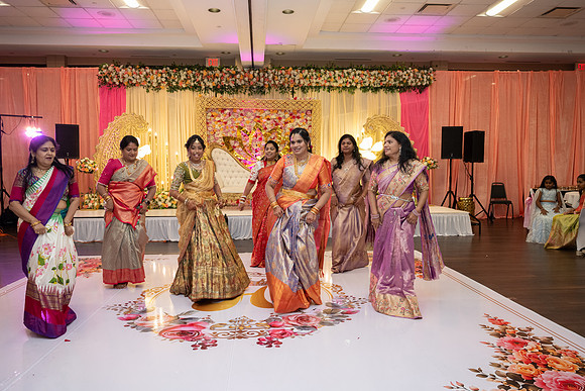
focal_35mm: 28
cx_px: 292
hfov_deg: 65.3
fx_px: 456
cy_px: 196
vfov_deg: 46.3
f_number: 4
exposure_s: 1/160
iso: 1250
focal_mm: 28
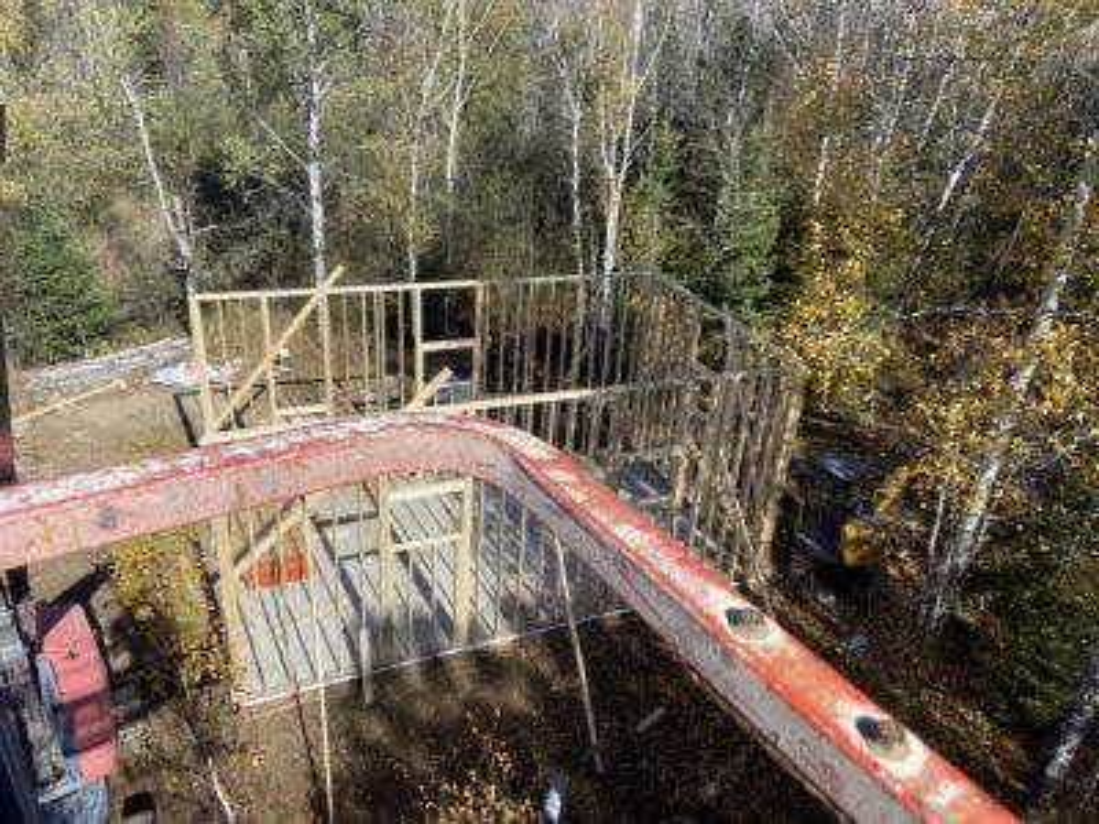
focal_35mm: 26
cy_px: 412
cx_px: 550
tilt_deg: -27.5
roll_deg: -4.5
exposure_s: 1/2315
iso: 32
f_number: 1.8
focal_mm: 4.25
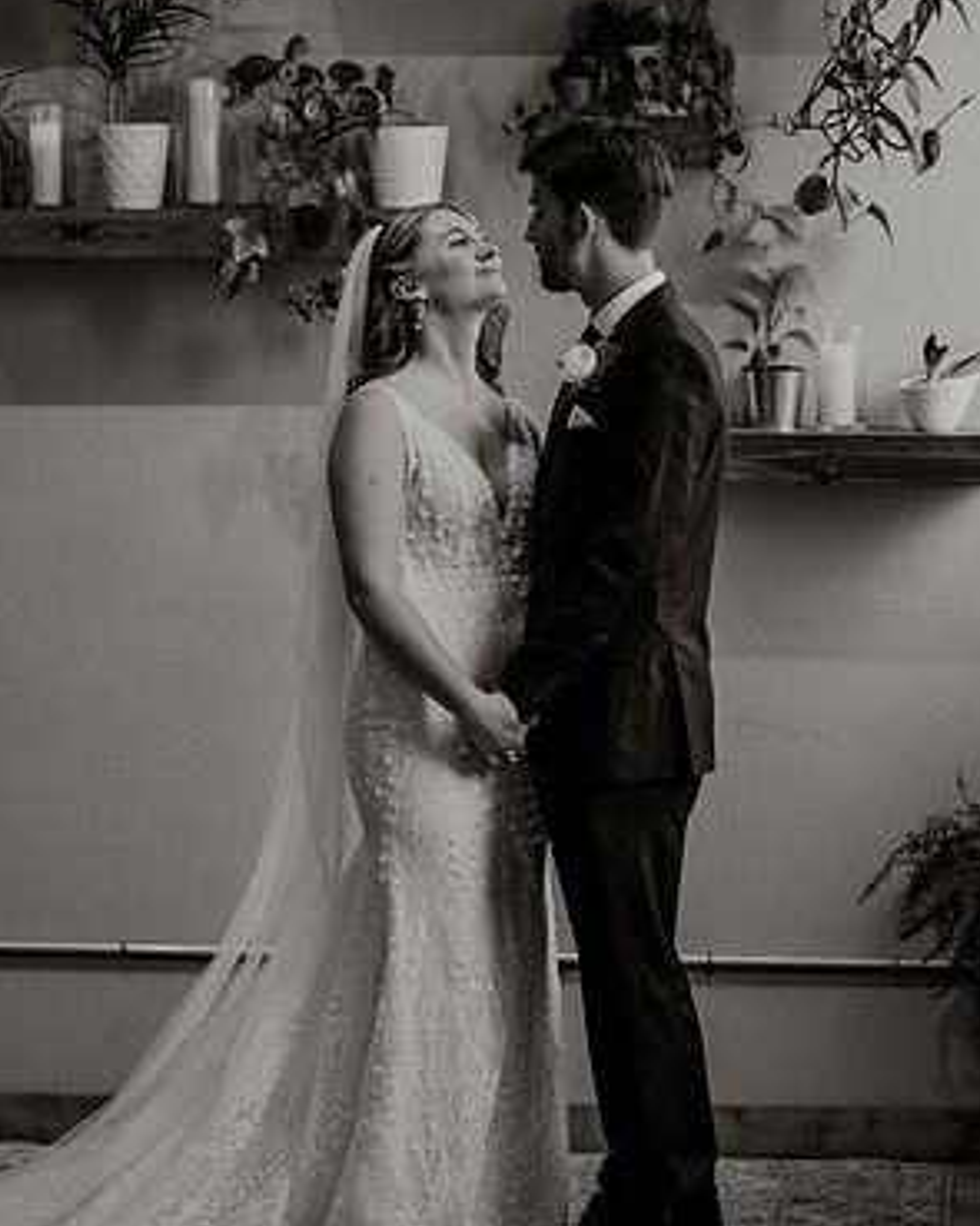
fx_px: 4352
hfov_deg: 12.8
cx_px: 493
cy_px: 542
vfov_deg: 16.0
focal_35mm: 120
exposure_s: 1/800
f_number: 2.2
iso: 2500
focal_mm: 105
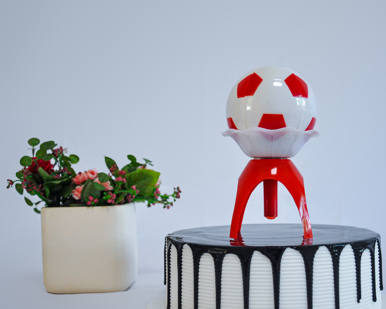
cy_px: 168
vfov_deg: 30.8
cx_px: 197
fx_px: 560
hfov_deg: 38.0
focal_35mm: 49
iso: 400
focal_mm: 22
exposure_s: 1/60
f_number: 4
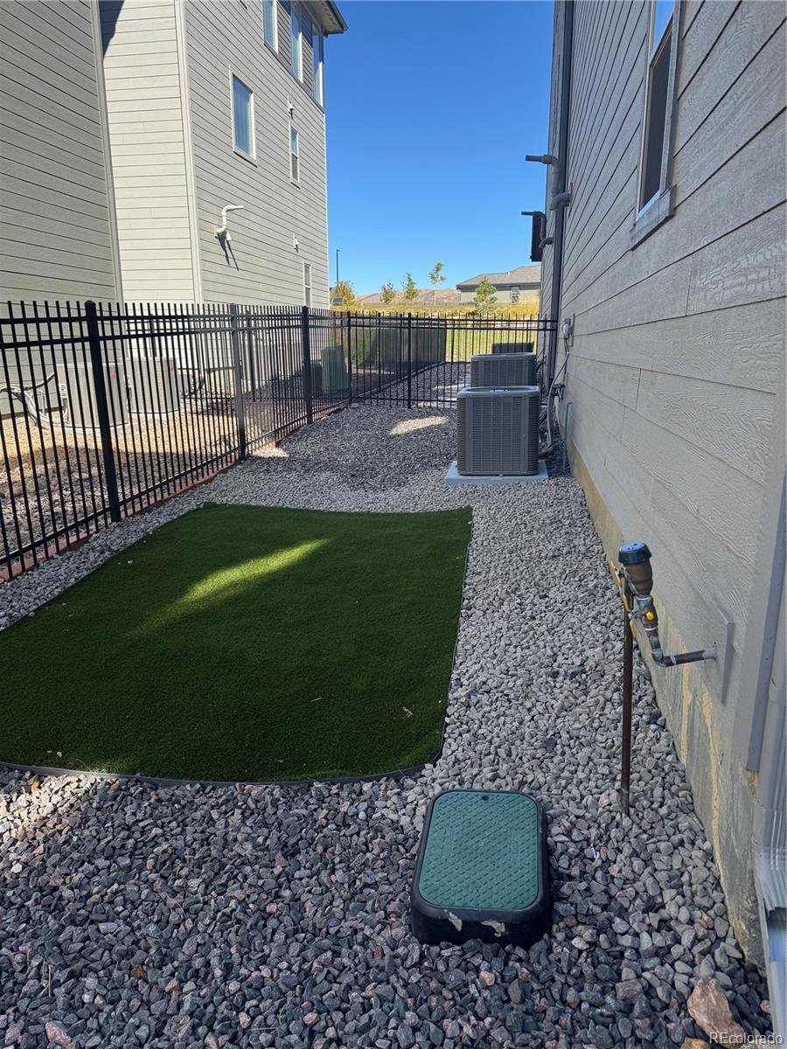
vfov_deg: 71.6
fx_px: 728
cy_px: 524
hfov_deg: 56.8
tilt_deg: -14.2
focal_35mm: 24
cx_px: 394
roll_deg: +0.2
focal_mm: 6.76
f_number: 1.78
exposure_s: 1/1395
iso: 80
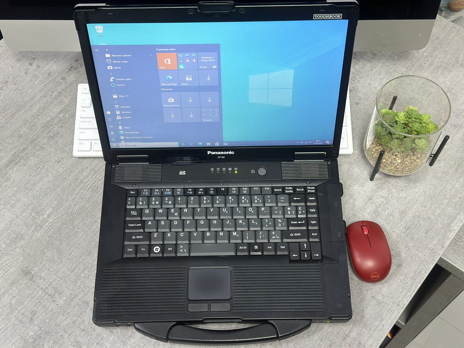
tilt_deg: -63.3
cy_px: 174
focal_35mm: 48
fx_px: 643
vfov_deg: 30.3
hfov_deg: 39.7
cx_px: 232
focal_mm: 6.86
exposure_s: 1/50
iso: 125
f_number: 1.78
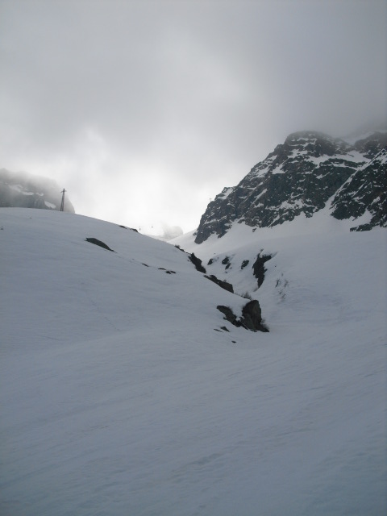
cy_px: 258
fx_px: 537
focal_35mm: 36
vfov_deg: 51.4
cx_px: 194
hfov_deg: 39.7
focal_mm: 6.3
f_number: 7.8
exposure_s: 1/500
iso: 64
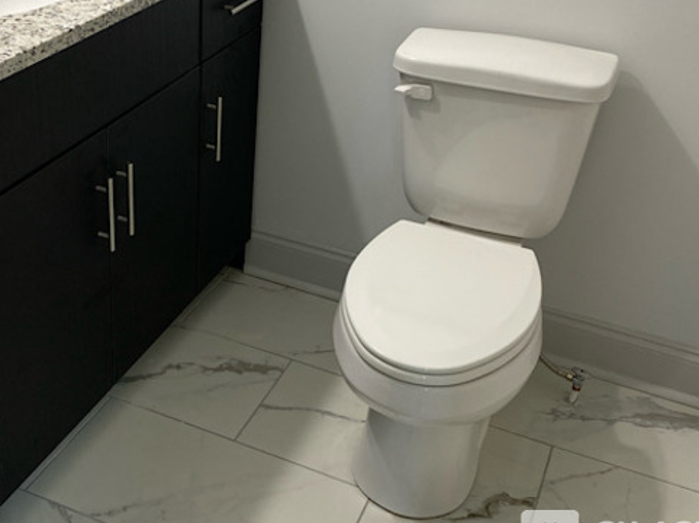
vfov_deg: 39.4
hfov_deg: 51.0
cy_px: 206
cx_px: 272
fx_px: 727
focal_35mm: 36
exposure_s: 1/60
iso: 100
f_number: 1.8
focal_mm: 4.25
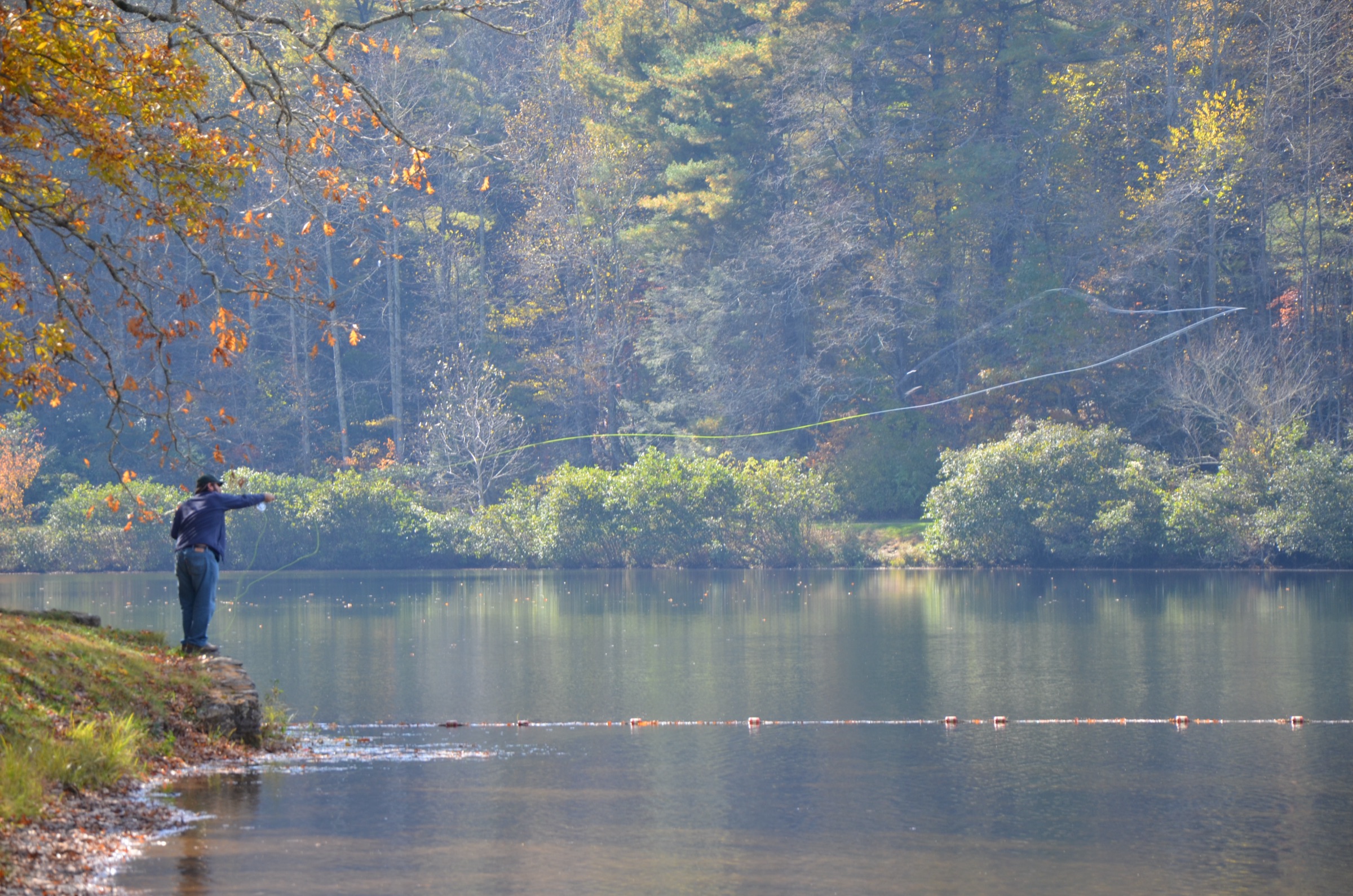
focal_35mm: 158
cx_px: 676
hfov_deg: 13.1
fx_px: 5906
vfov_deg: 8.7
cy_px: 448
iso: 200
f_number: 6.3
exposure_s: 1/160
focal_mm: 105
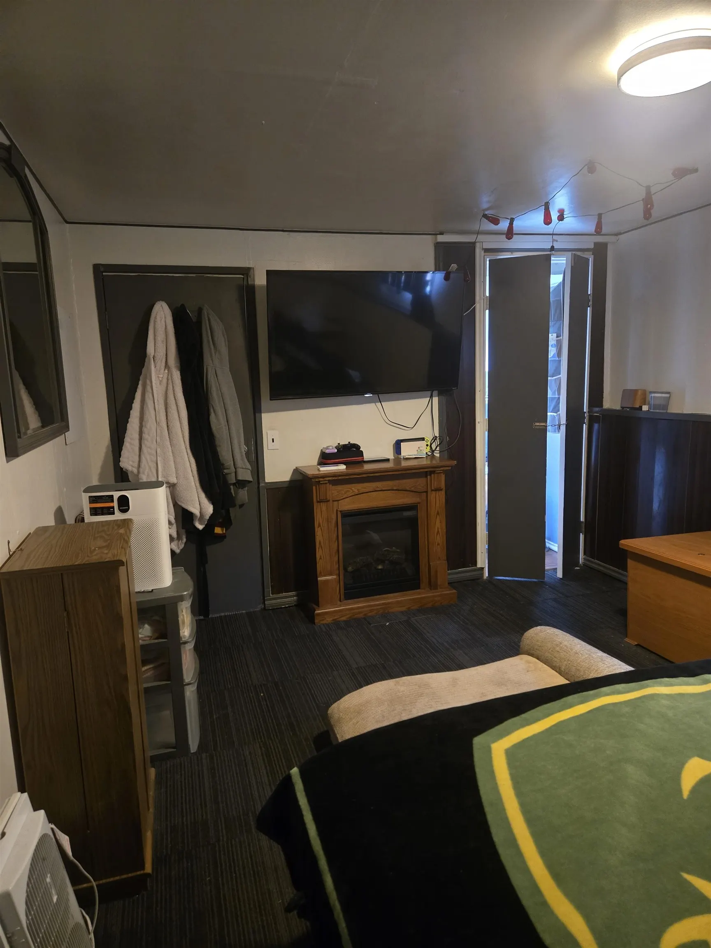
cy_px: 474
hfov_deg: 58.9
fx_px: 630
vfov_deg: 73.9
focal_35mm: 23
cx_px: 356
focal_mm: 5.4
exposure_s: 1/20
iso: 1250
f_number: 1.8
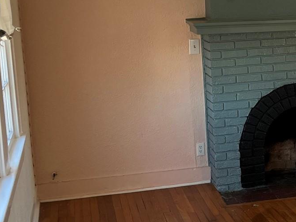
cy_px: 74
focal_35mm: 80
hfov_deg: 22.9
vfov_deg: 18.4
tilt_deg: -6.4
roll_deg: +2.3
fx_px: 684
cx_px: 333
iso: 64
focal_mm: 5.1
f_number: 1.6
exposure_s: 1/120
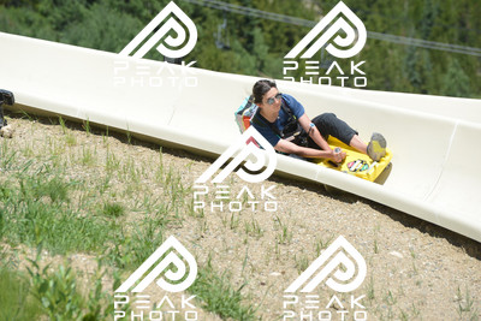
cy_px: 160
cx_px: 240
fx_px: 2606
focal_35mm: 195
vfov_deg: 7.0
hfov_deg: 10.5
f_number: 6.3
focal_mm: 195
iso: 450
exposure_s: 1/1250
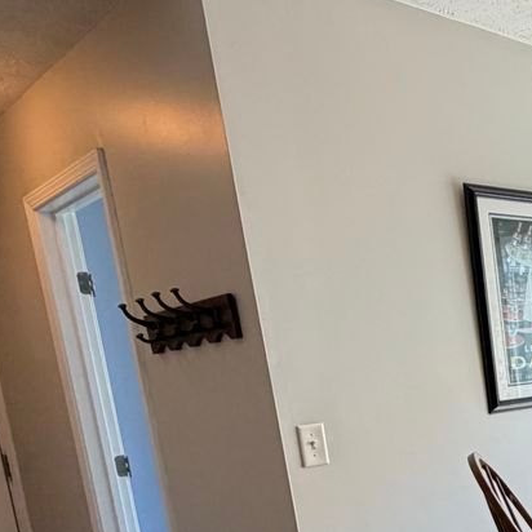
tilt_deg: -7.7
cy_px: 447
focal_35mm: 45
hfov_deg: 29.3
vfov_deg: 35.9
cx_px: 714
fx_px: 782
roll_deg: +5.8
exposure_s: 1/120
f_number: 2.2
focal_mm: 2.22
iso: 250
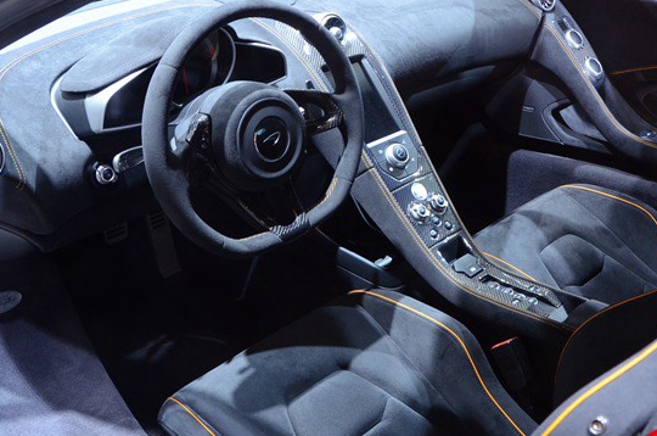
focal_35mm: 40
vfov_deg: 33.2
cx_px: 440
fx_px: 729
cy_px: 171
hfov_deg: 47.7
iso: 1250
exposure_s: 1/40
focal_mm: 18
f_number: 6.3
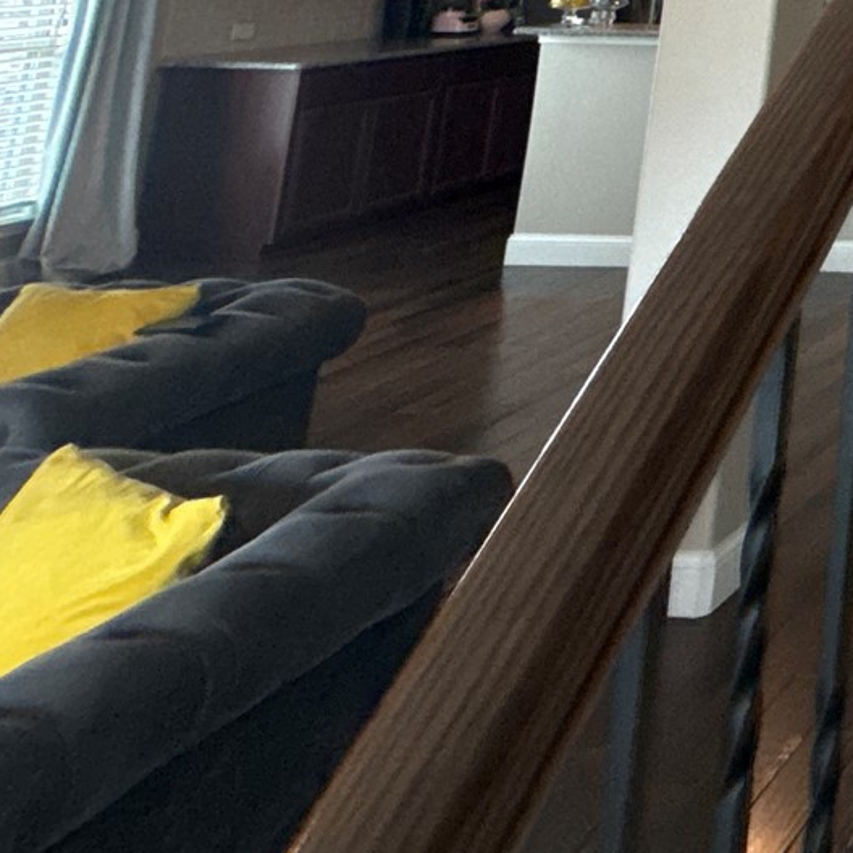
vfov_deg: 28.3
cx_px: 1488
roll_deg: -1.6
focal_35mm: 48
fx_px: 1338
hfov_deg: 22.7
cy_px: -288
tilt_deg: +10.6
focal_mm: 2.22
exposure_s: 1/60
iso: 500
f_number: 2.2
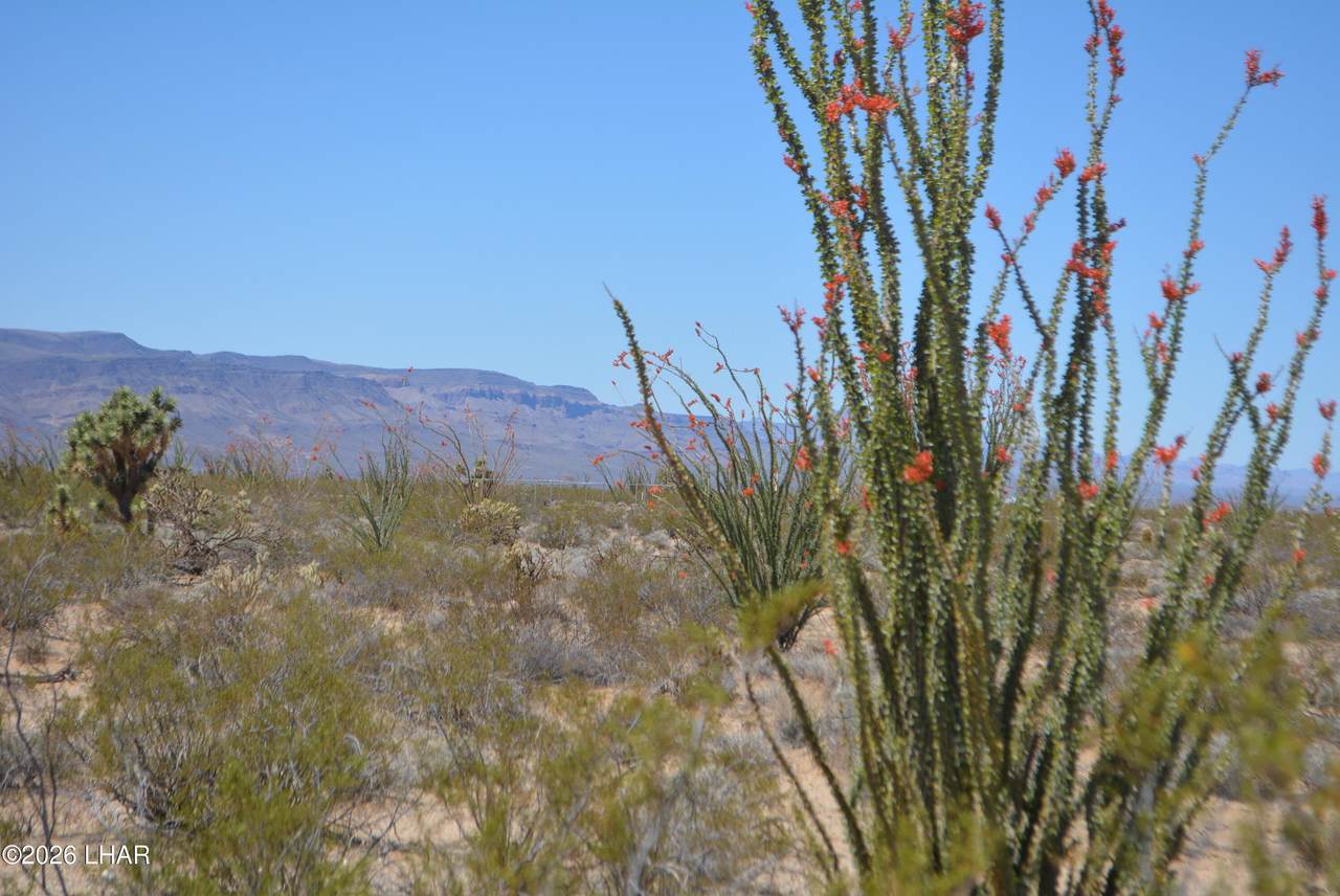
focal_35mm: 82
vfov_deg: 16.6
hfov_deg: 24.6
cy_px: 448
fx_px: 3074
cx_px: 670
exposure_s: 1/1600
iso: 400
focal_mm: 55
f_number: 7.1
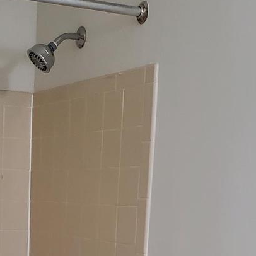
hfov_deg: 19.8
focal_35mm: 87
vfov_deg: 18.6
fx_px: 728
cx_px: 59
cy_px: 329
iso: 250
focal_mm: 4.3
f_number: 2.4
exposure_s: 1/50
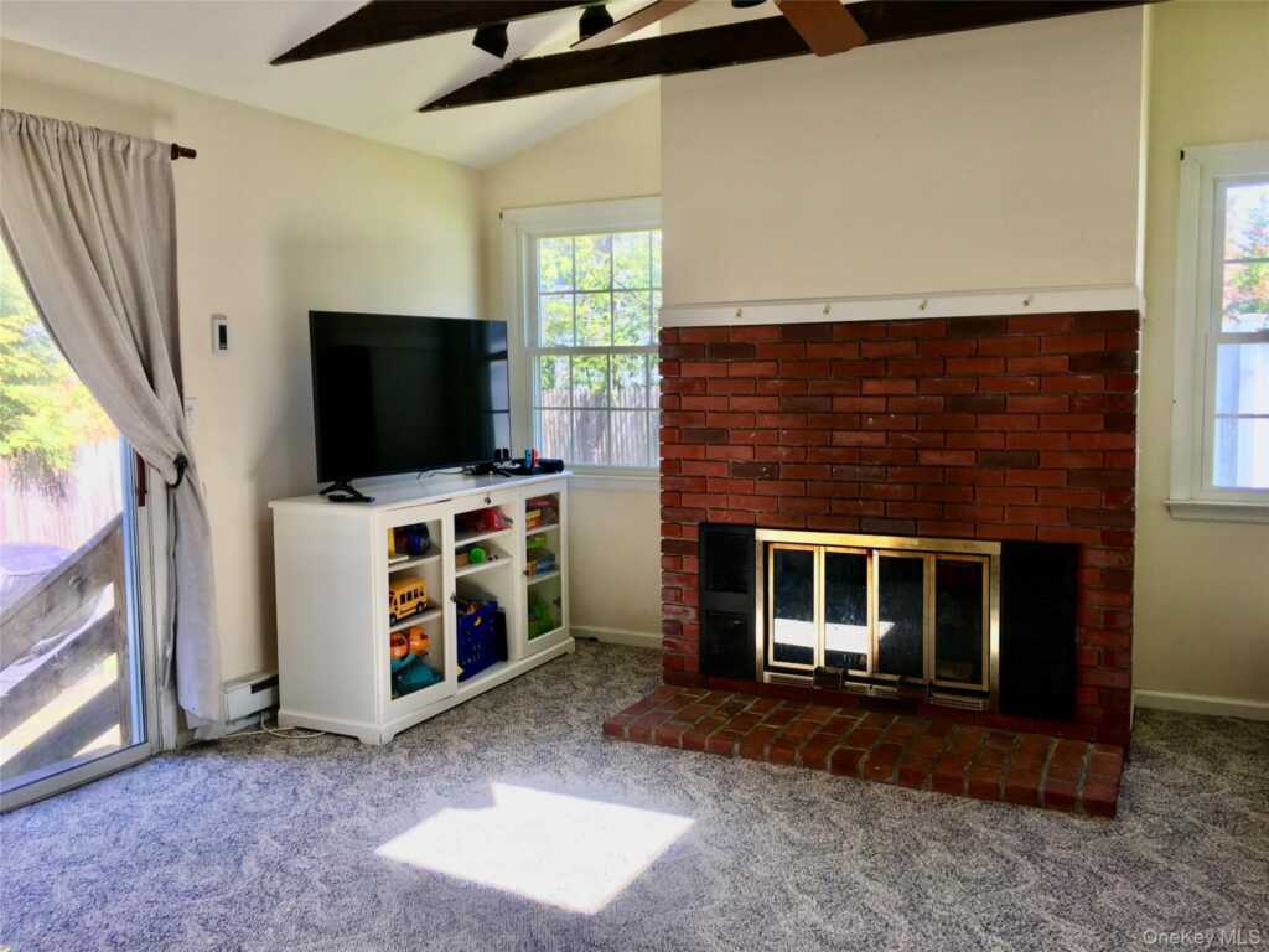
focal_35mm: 29
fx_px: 1063
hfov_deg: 61.7
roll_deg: +0.1
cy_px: 476
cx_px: 634
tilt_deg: -2.6
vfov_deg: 48.2
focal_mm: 4.15
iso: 25
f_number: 2.2
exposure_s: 1/40
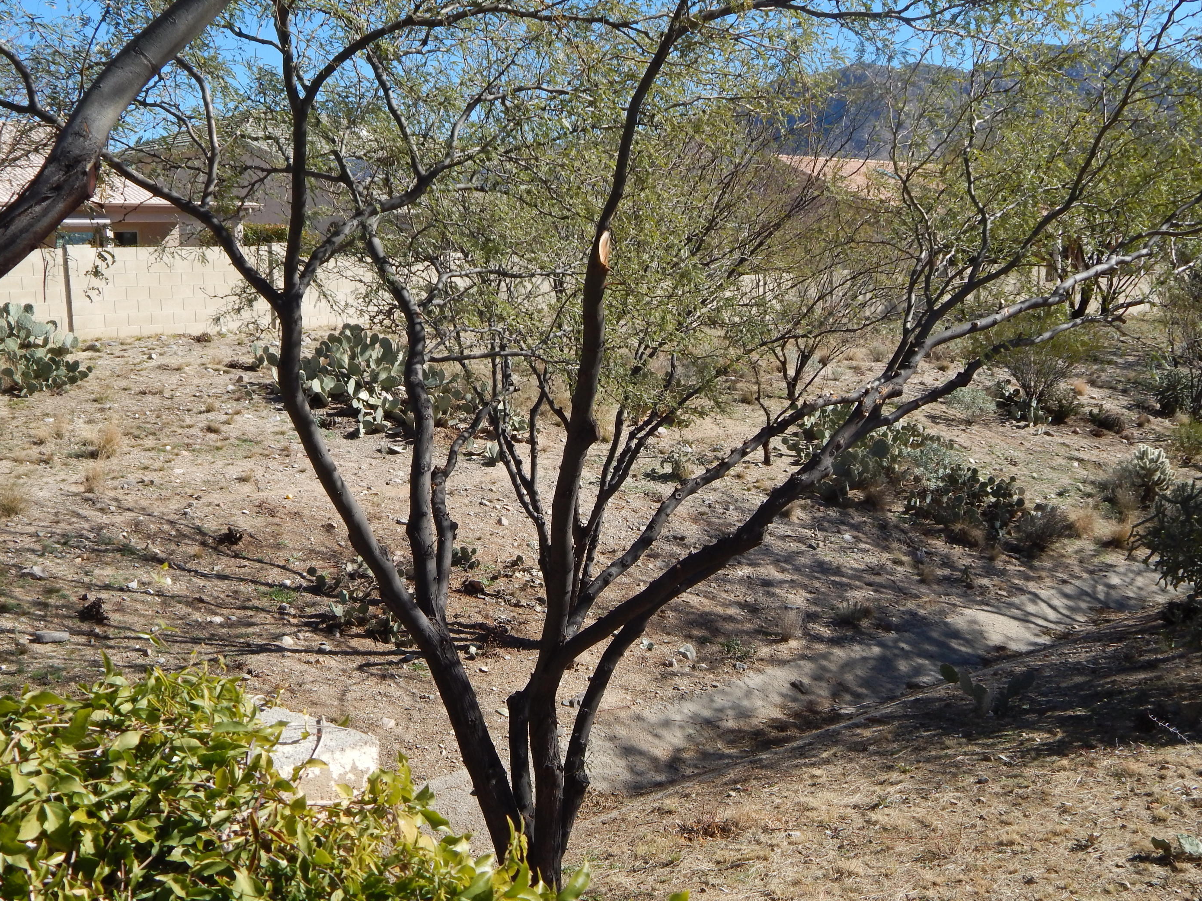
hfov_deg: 45.8
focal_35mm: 41
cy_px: 464
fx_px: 1424
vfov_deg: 35.1
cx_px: 585
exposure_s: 1/1250
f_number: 3.4
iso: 125
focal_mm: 6.8
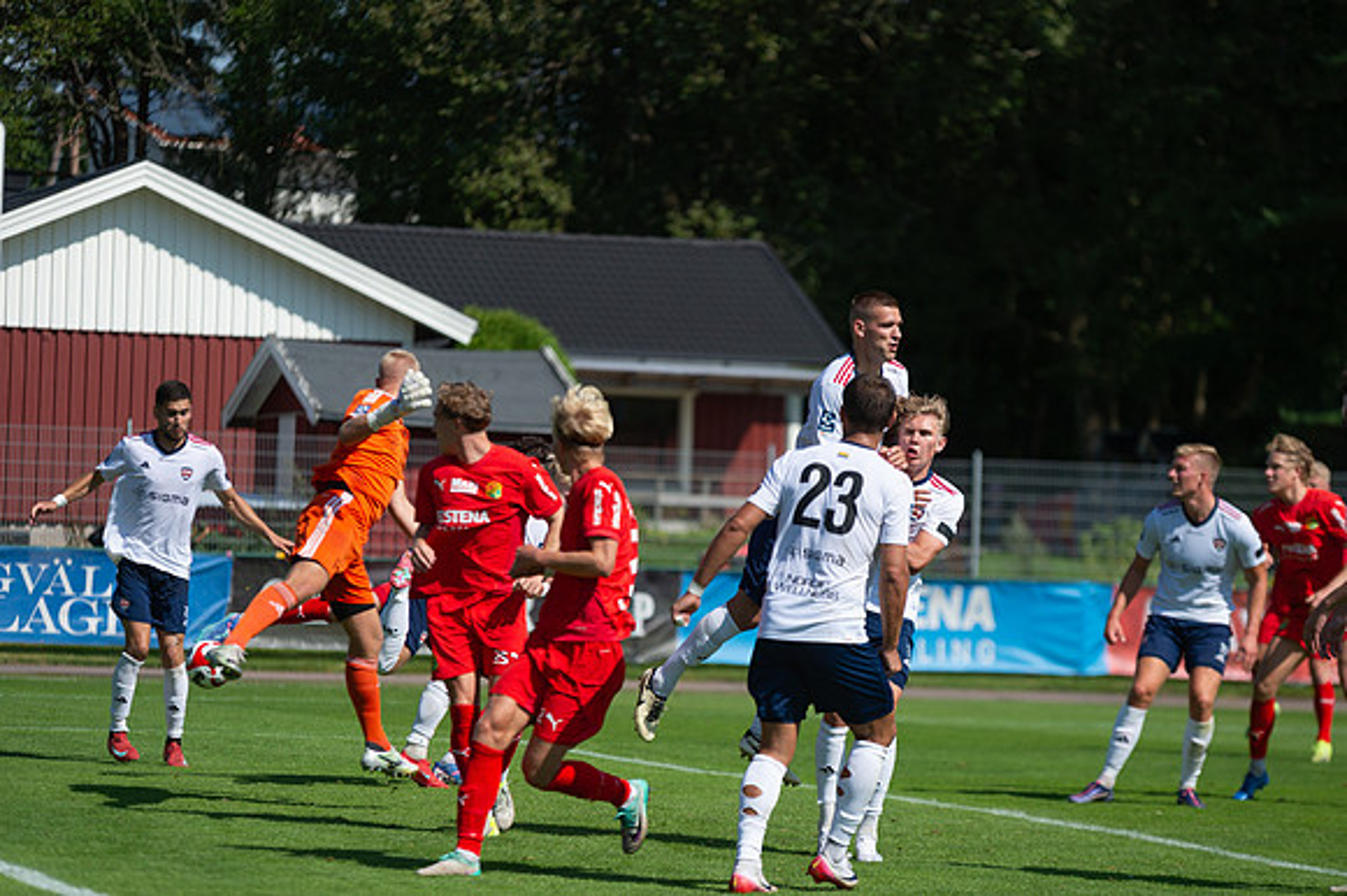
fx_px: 6544
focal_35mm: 175
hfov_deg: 11.8
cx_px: 674
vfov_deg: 7.8
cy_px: 448
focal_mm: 175
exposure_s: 1/2500
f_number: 3.2
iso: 100
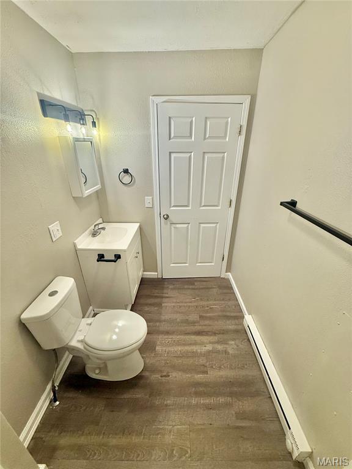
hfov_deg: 85.7
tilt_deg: -24.8
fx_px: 190
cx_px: 176
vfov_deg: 102.1
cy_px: 234
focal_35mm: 14
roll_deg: +0.2
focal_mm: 2.22
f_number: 2.2
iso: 250
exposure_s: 1/120
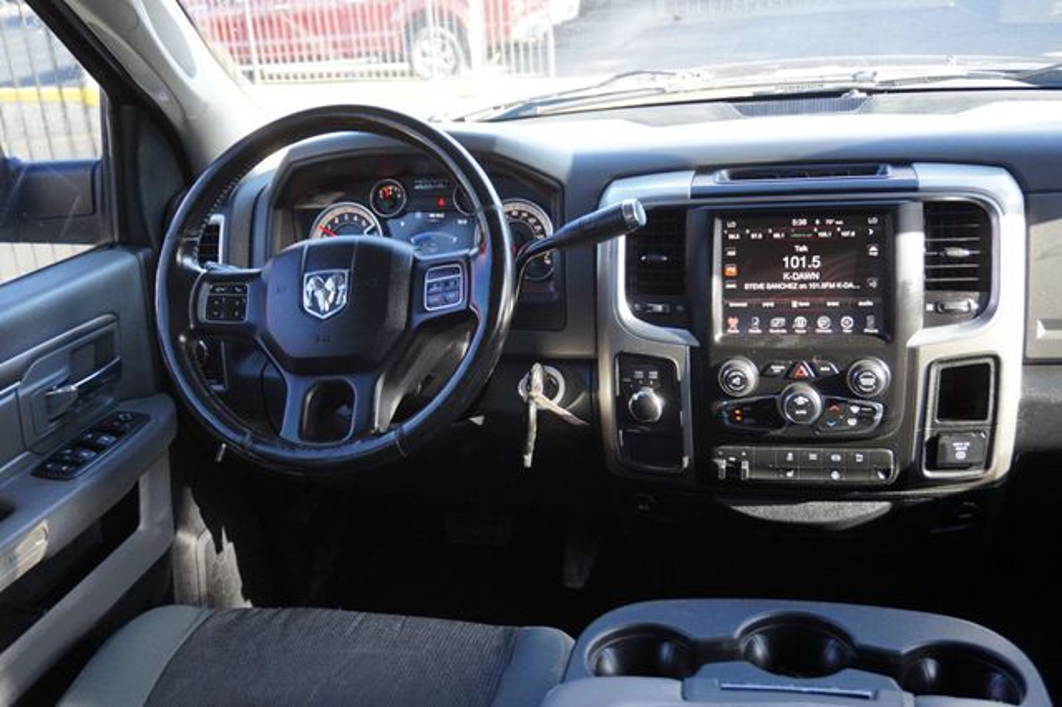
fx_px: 1017
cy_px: 354
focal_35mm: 34
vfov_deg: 38.3
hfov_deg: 55.1
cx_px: 531
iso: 320
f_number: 4.5
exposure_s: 1/60
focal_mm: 23
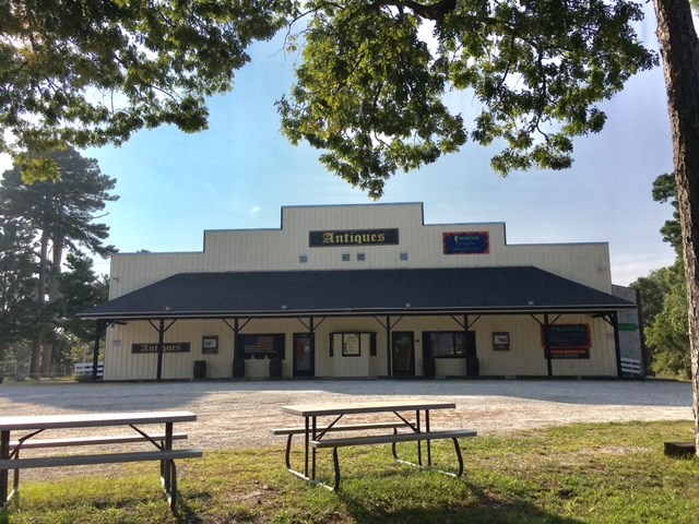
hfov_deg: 61.7
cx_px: 350
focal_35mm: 29
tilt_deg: +11.6
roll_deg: +0.6
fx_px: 586
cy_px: 262
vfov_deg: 48.2
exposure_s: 1/3497
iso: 25
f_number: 2.2
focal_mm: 4.15
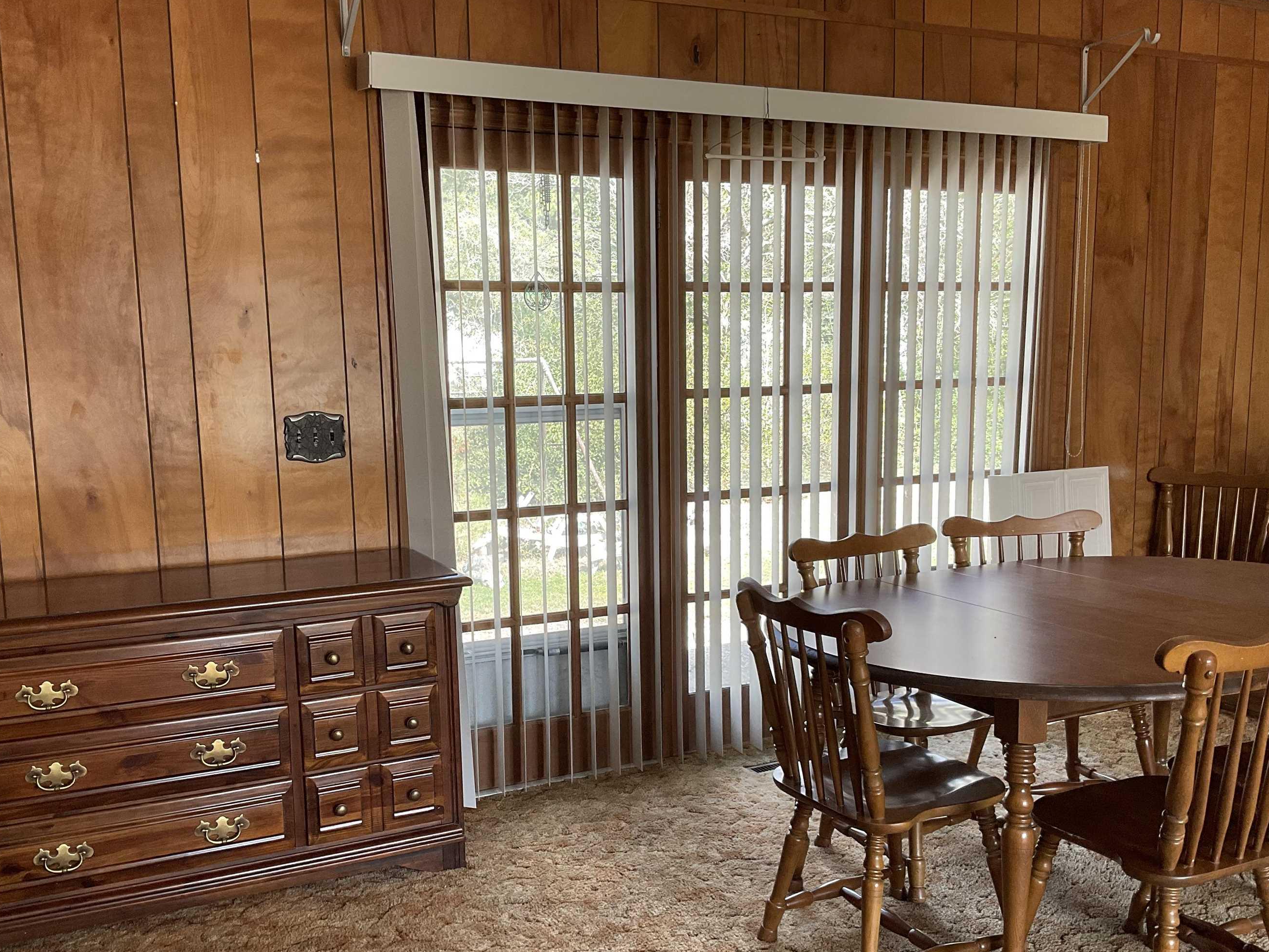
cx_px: 614
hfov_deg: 53.9
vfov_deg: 41.7
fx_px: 1246
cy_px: 546
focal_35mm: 34
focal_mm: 3
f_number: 1.8
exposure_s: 1/122
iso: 50
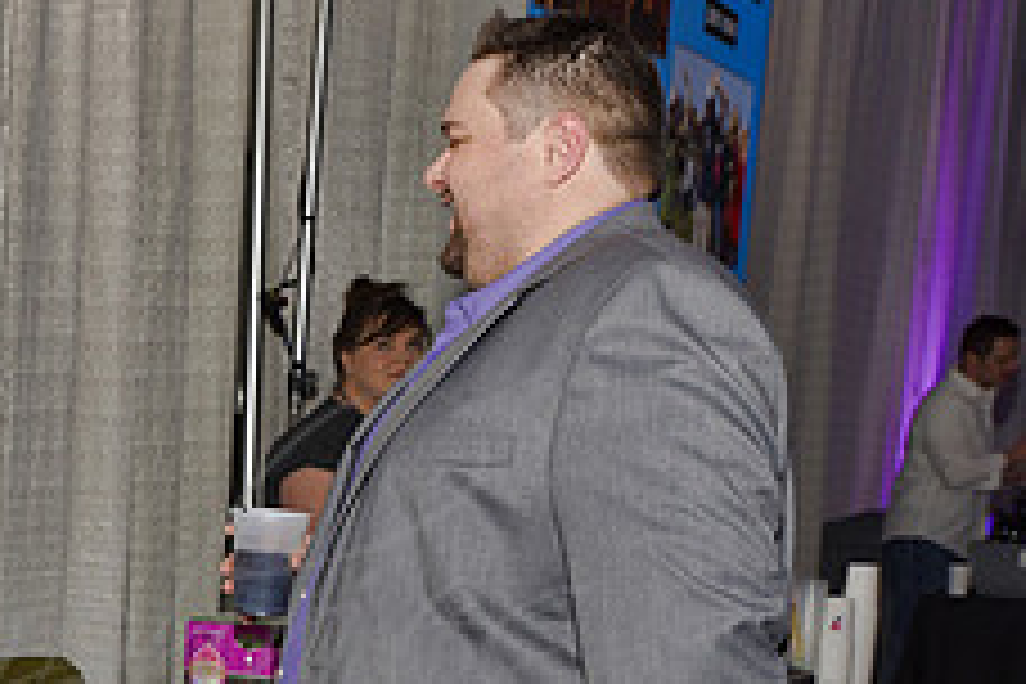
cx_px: -261
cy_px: 677
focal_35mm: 79
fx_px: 2251
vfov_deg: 16.9
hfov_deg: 23.1
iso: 200
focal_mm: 31
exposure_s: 1/60
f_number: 5
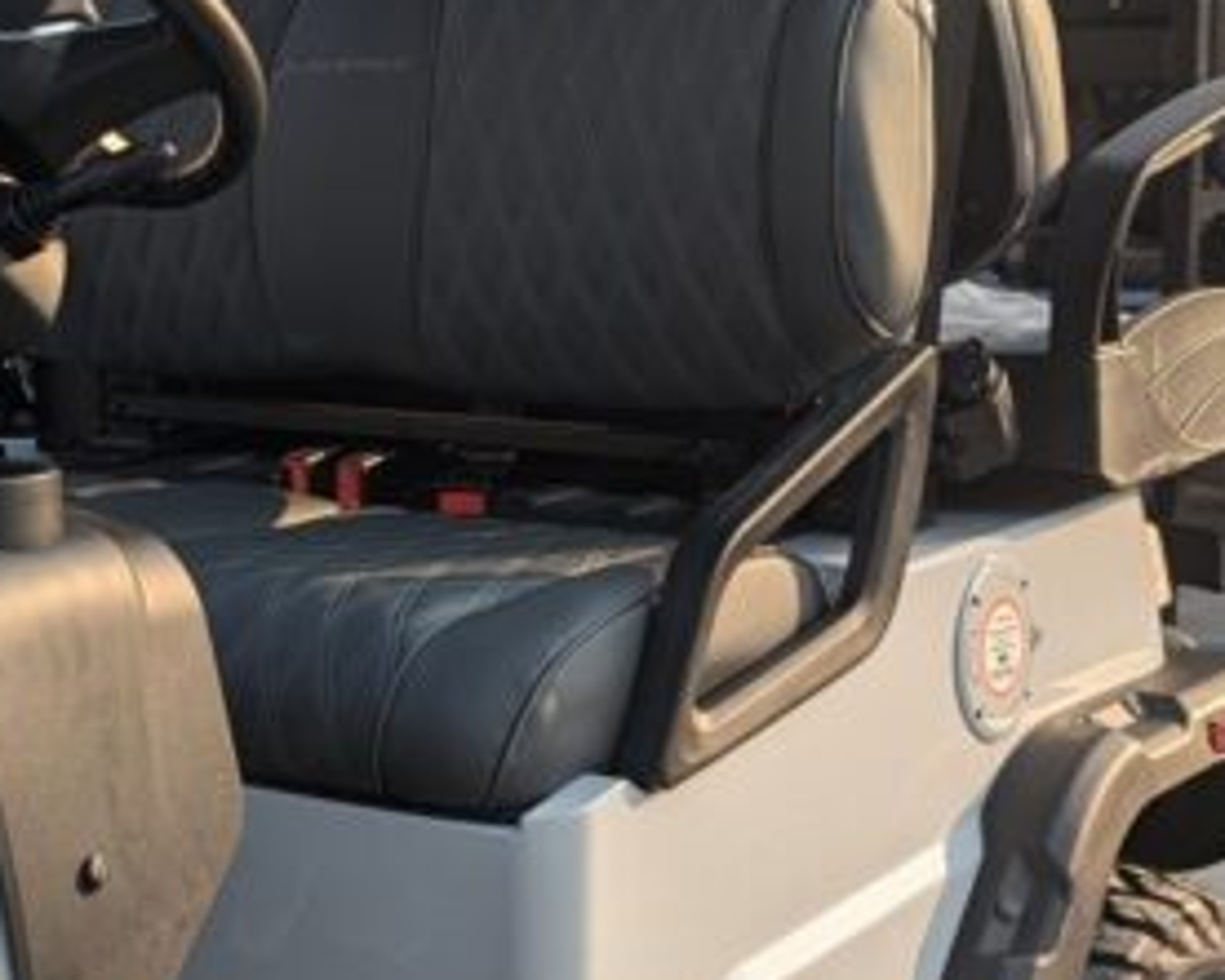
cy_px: 552
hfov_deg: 21.1
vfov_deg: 17.7
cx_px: -31
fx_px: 3155
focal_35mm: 87
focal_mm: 6.81
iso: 44
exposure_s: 1/935
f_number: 1.85
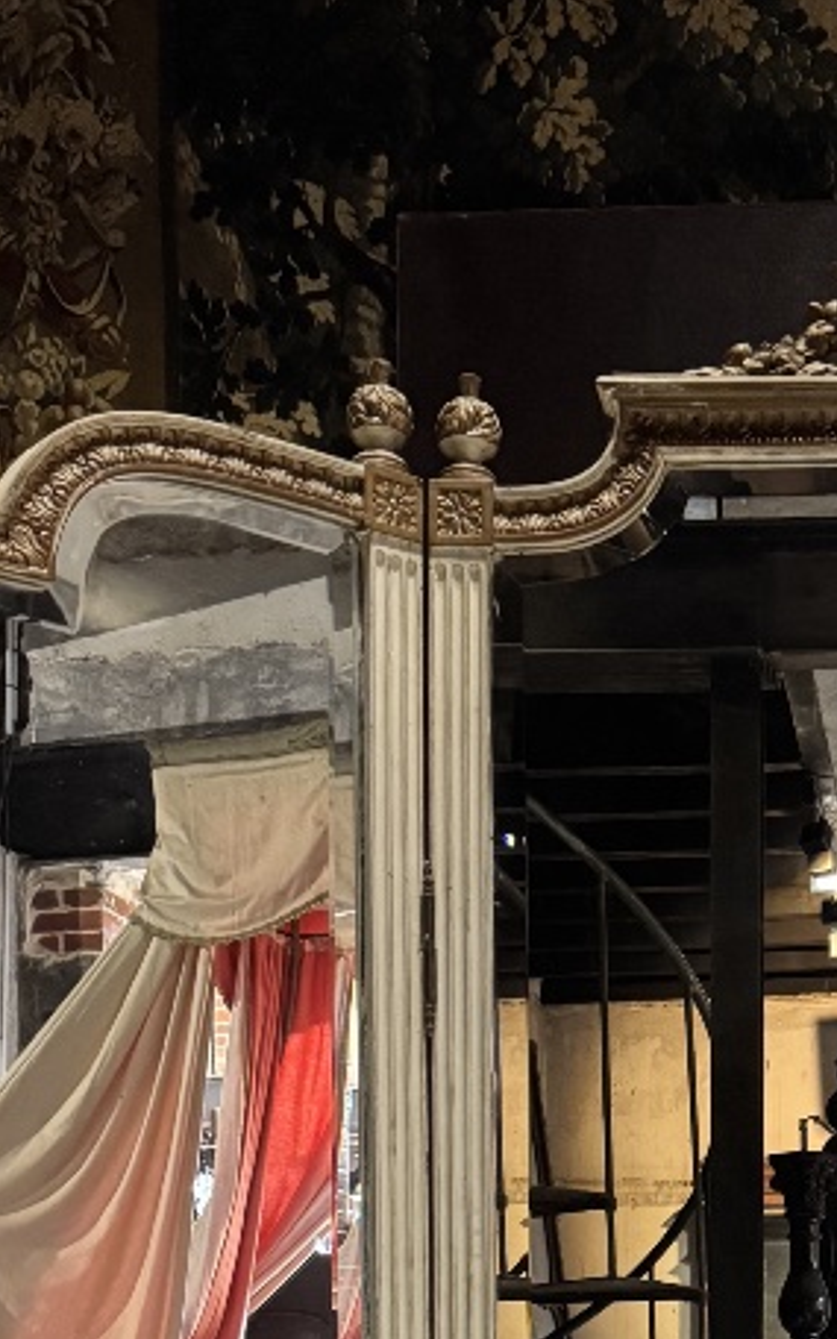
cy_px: 1521
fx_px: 2445
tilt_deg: -1.0
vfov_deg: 27.6
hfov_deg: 18.6
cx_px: 943
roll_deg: +0.5
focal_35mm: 67
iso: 640
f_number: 1.78
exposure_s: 1/50
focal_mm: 6.76
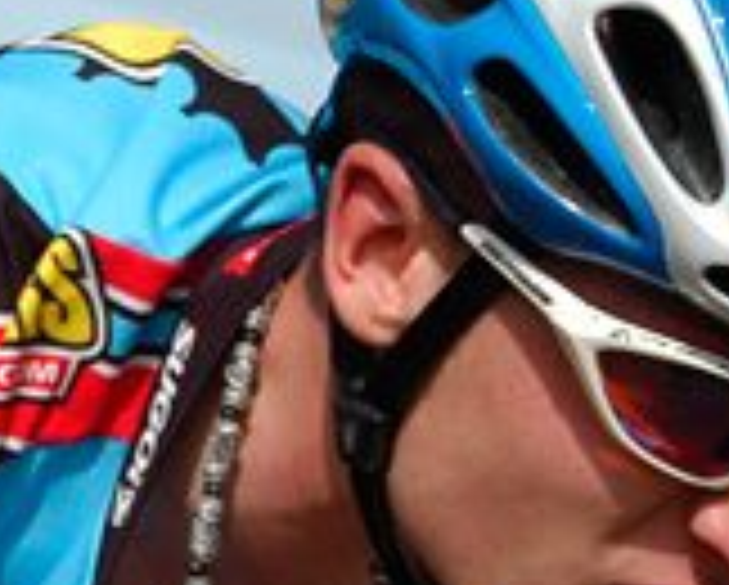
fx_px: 17427
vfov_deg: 1.9
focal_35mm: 807
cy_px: 326
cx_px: 274
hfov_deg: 2.4
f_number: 6.3
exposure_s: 1/1600
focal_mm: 155
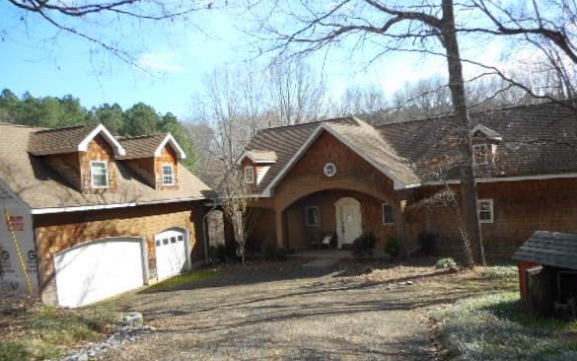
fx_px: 456
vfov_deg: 43.1
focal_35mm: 29
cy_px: 207
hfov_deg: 64.6
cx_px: 309
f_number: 3.7
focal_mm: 4.5
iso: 80
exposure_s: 1/250
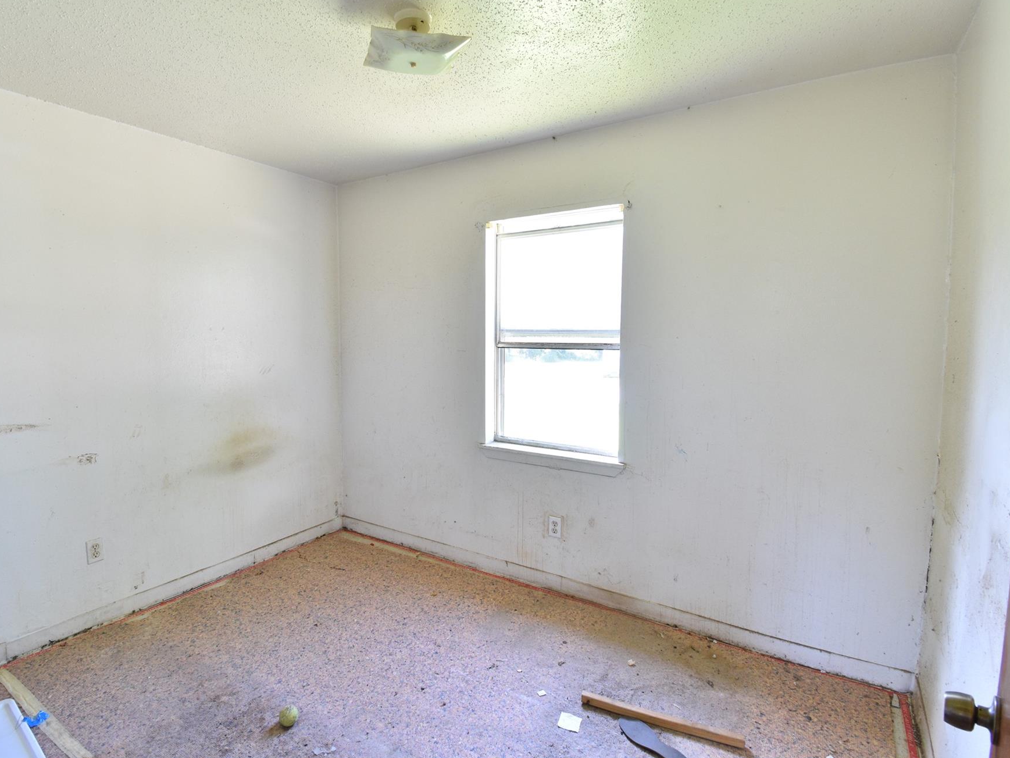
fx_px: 496
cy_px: 381
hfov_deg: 90.8
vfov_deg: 74.7
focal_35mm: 17
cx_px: 459
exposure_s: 1/13
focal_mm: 10
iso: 640
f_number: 7.1
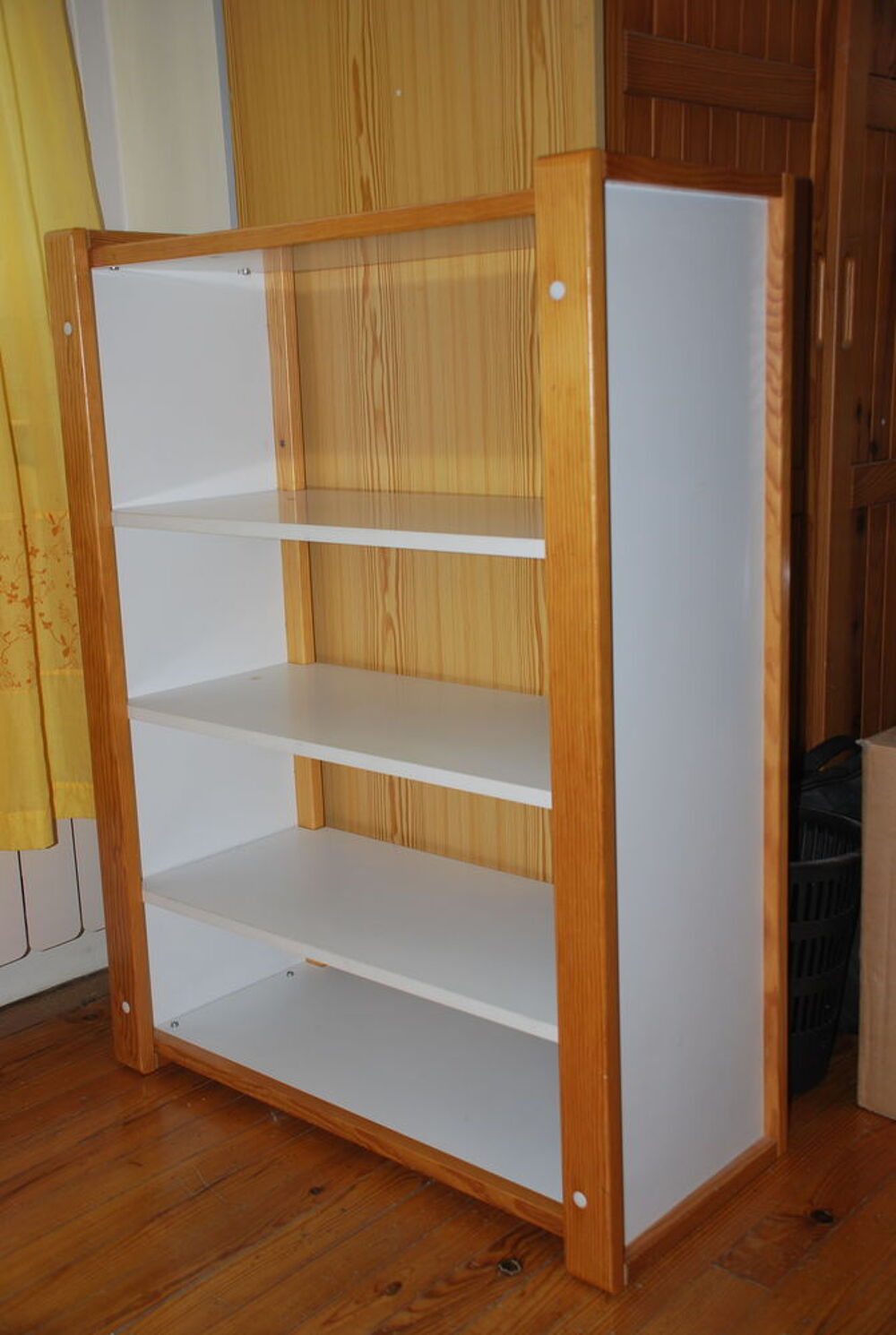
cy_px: 668
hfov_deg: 34.4
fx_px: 1449
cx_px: 448
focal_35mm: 39
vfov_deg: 49.5
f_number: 4
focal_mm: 26
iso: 200
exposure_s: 1/60
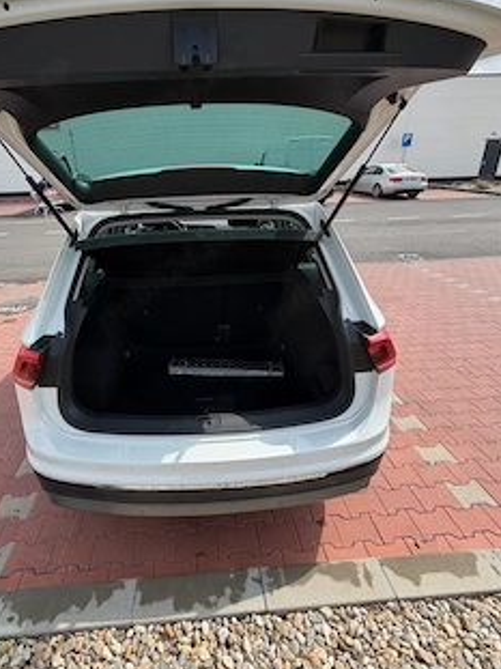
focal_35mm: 18
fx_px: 348
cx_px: 209
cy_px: 303
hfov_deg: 71.0
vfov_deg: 87.5
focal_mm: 2.22
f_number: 2.2
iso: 32
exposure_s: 1/770
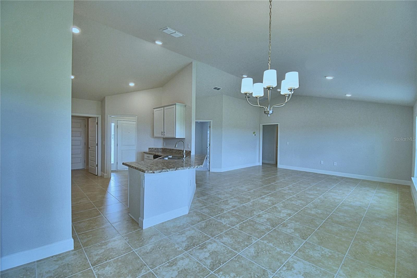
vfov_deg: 77.3
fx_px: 174
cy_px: 139
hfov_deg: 100.4
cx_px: 208
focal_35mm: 15
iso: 250
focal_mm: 10
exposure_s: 1/125
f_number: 4.5
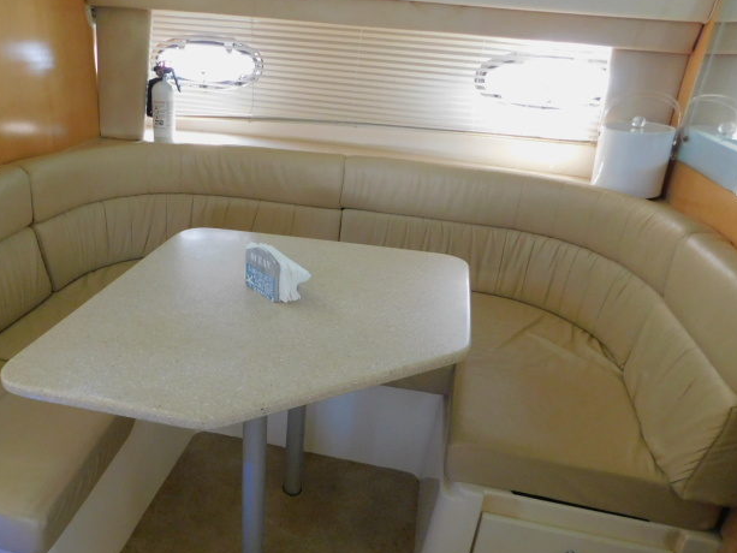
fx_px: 639
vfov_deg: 46.7
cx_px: 261
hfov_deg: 58.9
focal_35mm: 30
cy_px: 314
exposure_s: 1/20
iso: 400
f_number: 3
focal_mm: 4
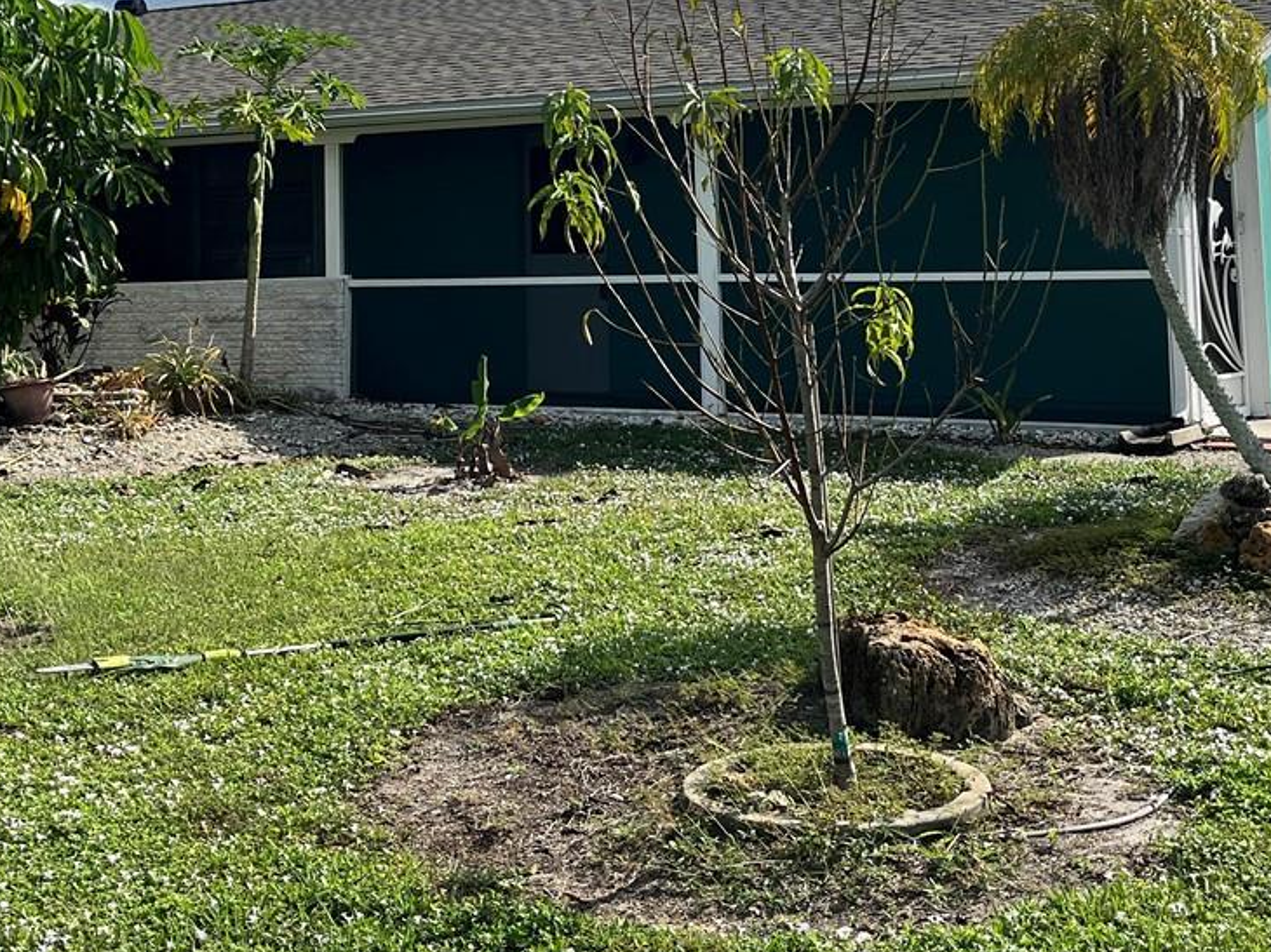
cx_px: 590
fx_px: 2092
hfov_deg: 33.8
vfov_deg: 24.8
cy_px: 68
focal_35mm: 57
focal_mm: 5.1
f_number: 1.6
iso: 50
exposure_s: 1/4651
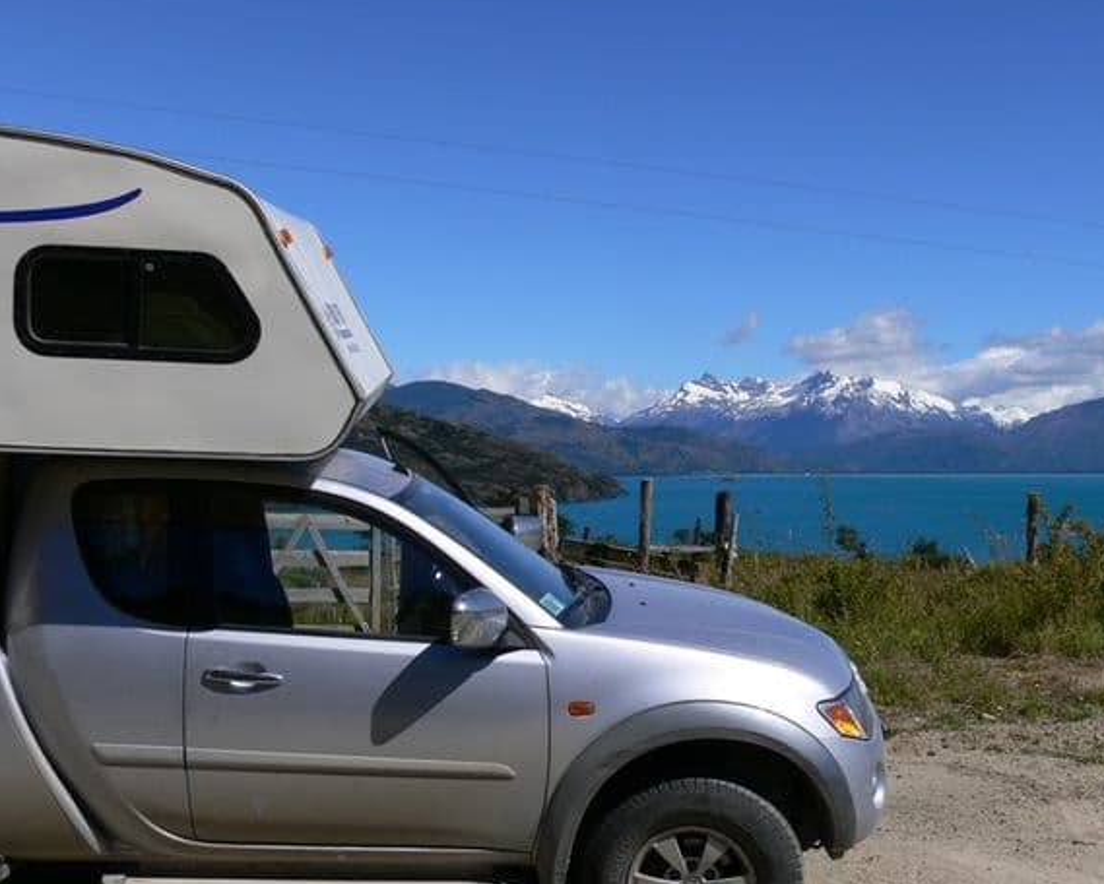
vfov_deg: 31.4
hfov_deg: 38.3
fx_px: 1569
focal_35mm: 48
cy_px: 506
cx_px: 741
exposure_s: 1/400
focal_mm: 7.4
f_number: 7.1
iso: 80
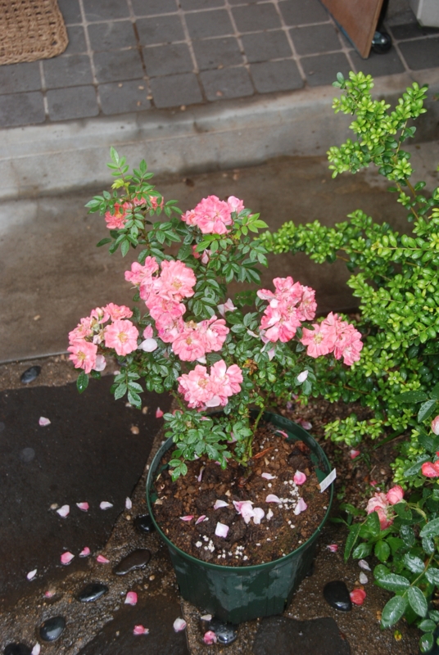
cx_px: 220
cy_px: 328
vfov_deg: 37.8
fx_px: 957
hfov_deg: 25.8
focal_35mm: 52
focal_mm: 35
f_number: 6.3
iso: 400
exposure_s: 1/160
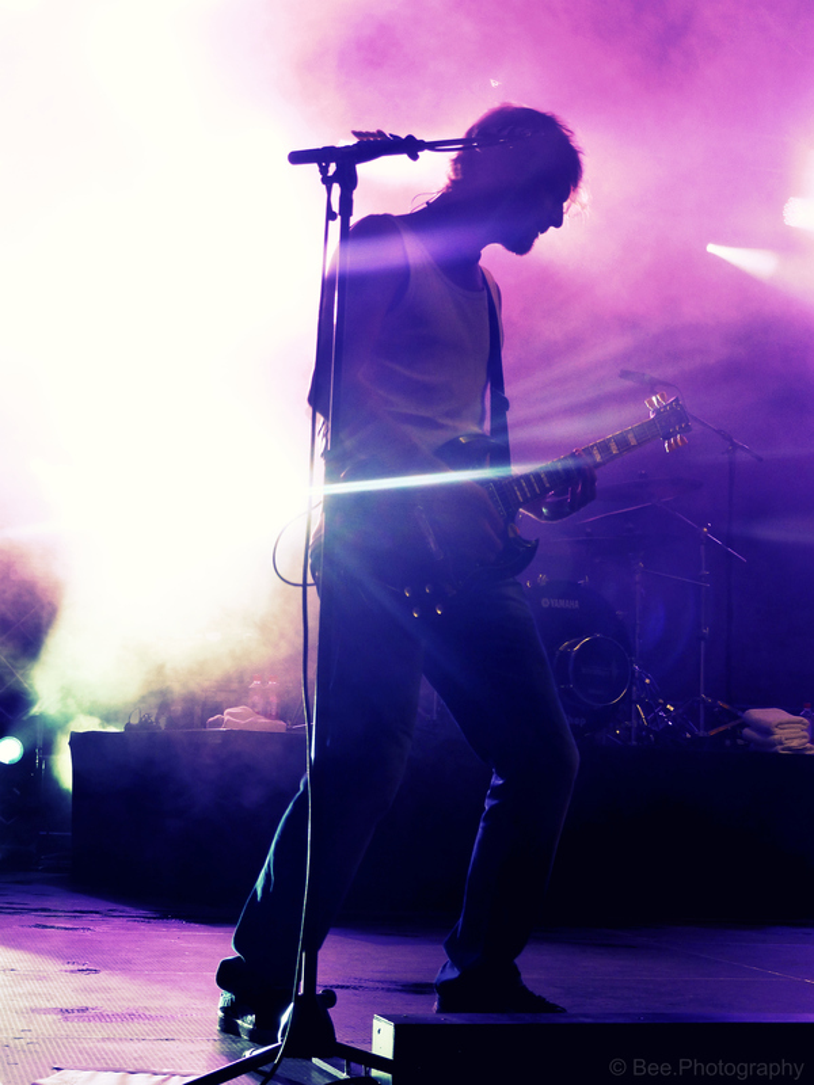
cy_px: 542
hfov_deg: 24.8
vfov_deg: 32.7
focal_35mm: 59
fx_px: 1850
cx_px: 407
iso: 160
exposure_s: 1/40
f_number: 3.9
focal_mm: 9.7
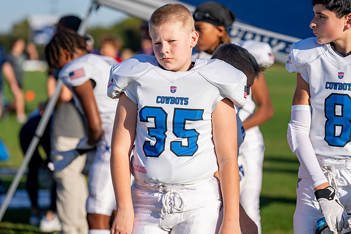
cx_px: 173
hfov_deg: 15.9
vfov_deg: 10.6
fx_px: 1260
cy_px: 108
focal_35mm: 129
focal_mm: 115
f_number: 2.8
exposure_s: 1/4000
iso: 125
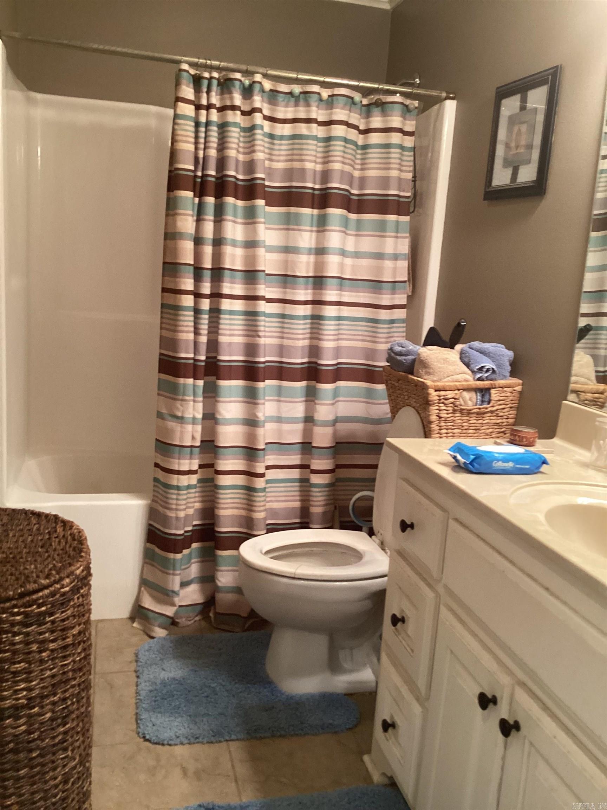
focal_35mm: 31
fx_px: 725
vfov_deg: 58.4
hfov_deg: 45.4
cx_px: 304
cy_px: 405
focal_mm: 3.3
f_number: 2.4
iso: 250
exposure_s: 1/40
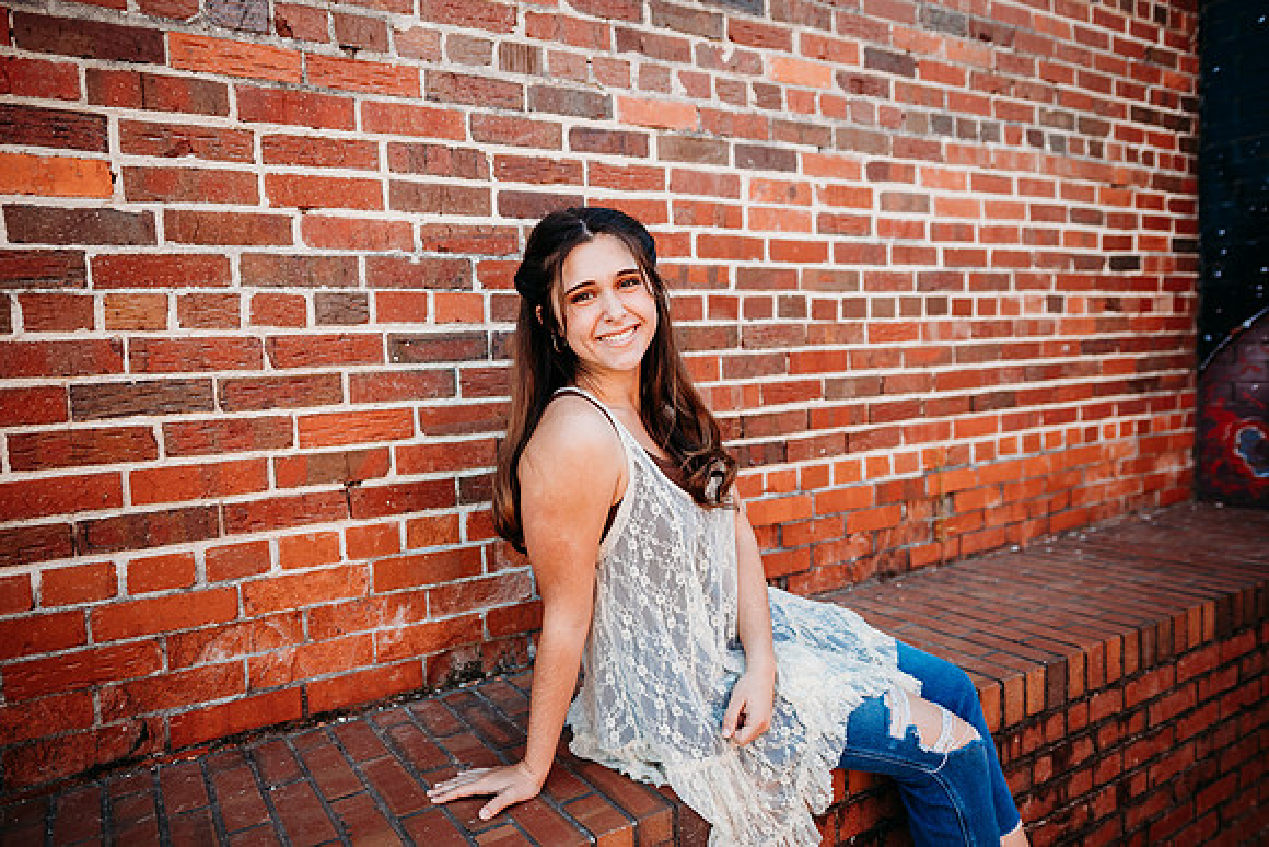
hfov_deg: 73.7
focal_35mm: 24
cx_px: 634
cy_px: 424
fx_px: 846
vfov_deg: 53.2
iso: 100
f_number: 2.2
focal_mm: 24
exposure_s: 1/400
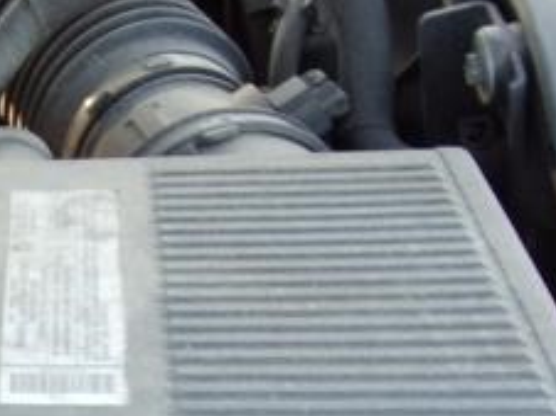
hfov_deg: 21.9
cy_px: 377
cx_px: -49
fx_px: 1364
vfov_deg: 17.1
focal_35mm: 85
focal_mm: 4.3
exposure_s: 1/60
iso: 80
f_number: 3.3
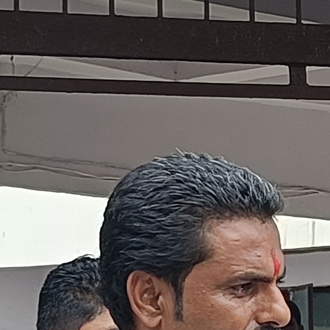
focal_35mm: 219
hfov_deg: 7.6
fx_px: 2362
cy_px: 403
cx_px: 672
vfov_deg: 7.9
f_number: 1.7
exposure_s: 1/180
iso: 100
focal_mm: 4.7
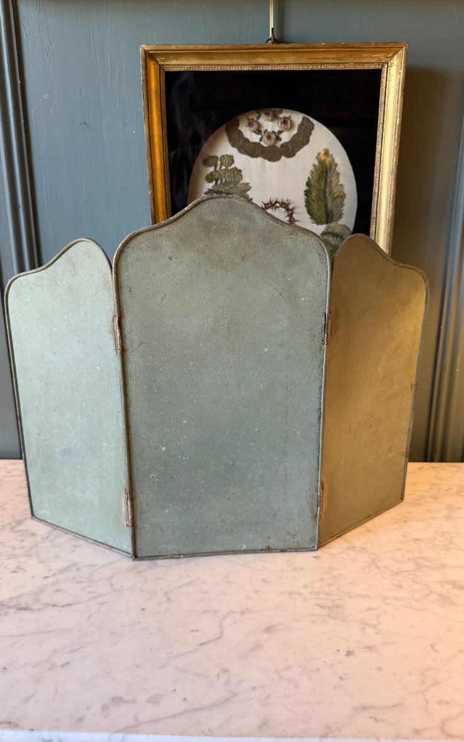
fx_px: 526
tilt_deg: -16.9
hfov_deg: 47.6
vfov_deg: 70.4
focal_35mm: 26
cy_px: 372
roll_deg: +0.5
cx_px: 238
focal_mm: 6.76
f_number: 1.78
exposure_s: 1/121
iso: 200
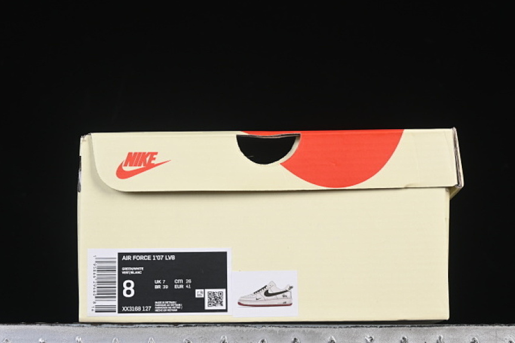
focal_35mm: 94
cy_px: 192
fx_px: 1344
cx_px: 268
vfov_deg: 14.5
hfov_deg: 21.7
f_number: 8
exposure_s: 1/80
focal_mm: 50
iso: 160
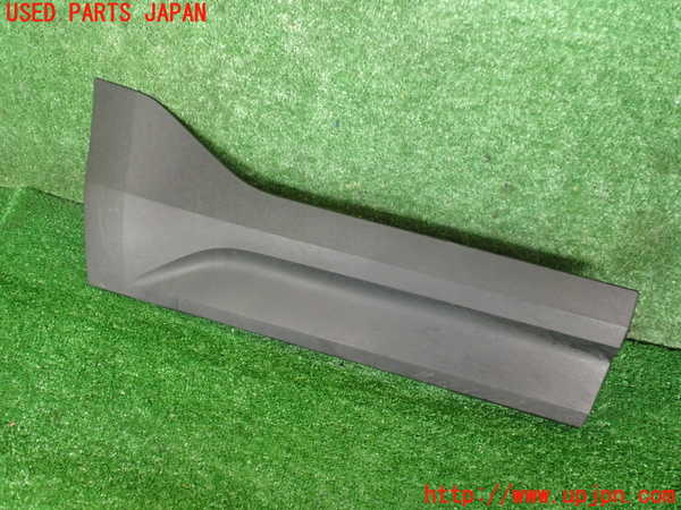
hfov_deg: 60.0
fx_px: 590
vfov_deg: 46.8
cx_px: 340
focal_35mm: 30
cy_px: 255
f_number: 2.3
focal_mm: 5.4
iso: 400
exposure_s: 1/30
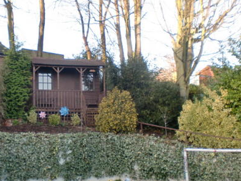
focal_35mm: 52
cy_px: 104
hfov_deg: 36.6
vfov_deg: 28.0
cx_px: 88
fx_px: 362
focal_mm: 6.3
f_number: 3.1
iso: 64
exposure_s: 1/60
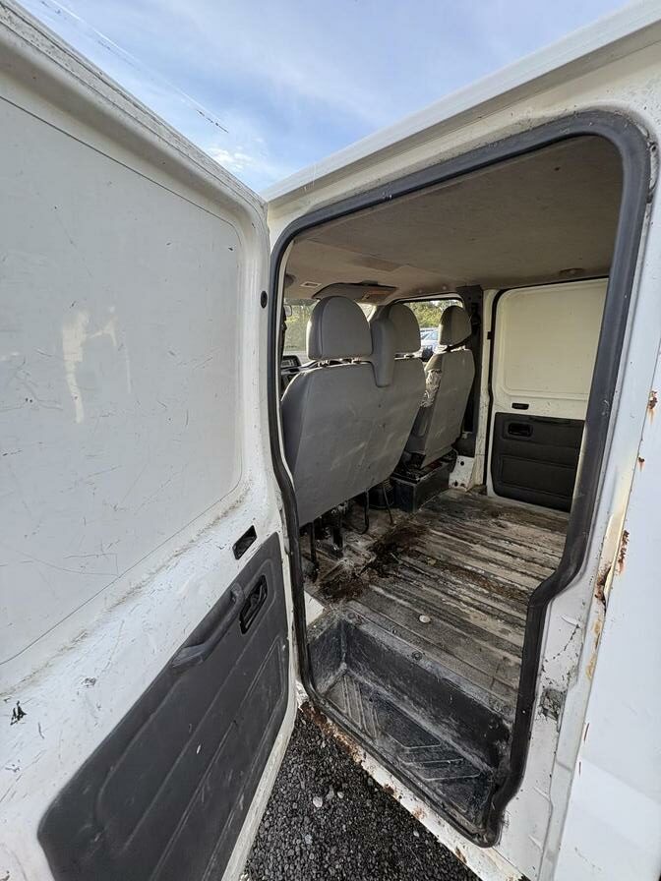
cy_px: 440
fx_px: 356
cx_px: 330
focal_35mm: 14
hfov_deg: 85.7
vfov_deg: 102.1
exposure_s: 1/131
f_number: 2.2
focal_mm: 2.22
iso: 50
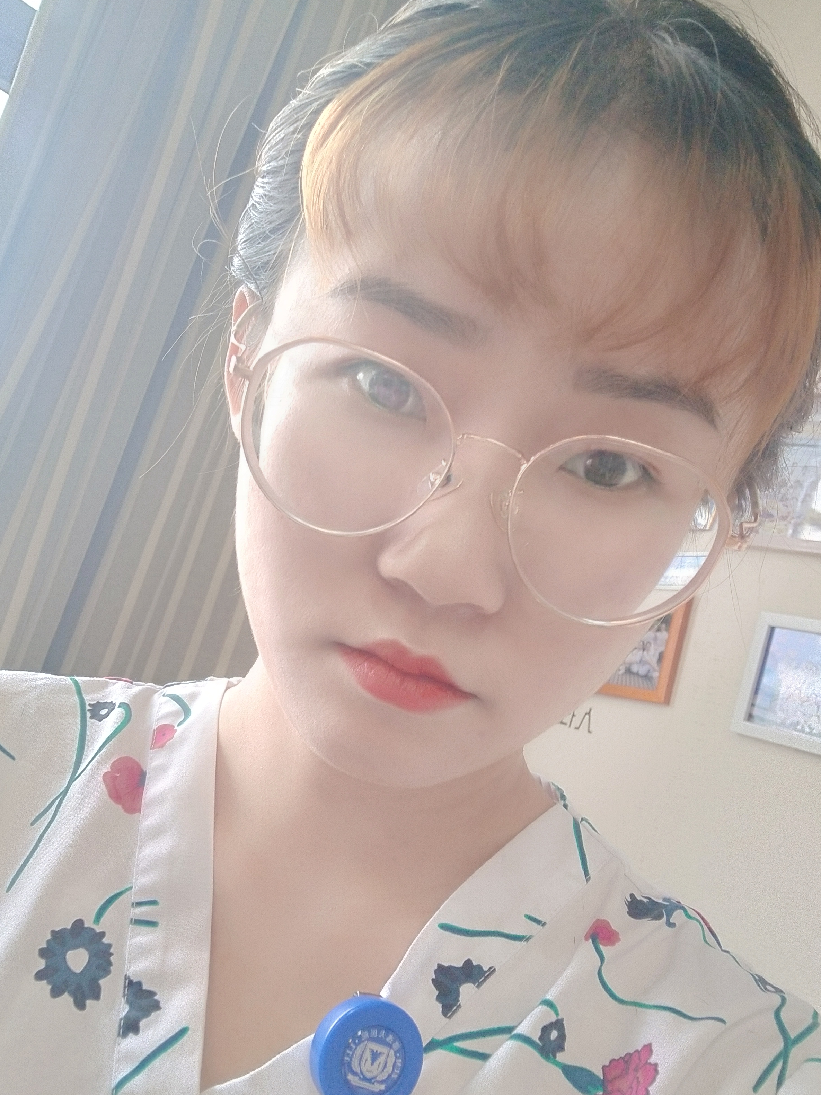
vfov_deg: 50.0
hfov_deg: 38.6
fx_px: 1170
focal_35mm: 37
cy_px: 622
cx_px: 365
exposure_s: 1/33.3
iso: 152
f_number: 2
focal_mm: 3.87
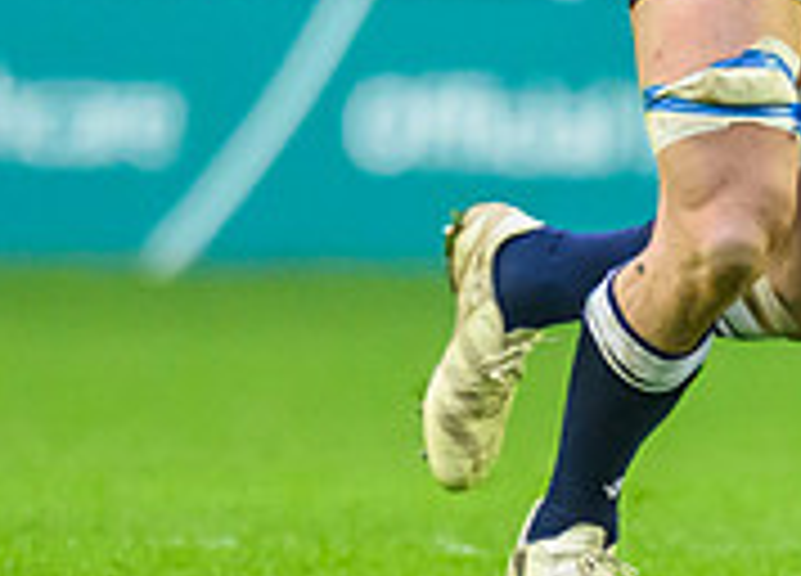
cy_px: 344
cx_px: 1010
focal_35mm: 3142
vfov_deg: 0.5
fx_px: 71641
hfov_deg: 0.6
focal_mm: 560
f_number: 4
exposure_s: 1/1250
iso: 5000
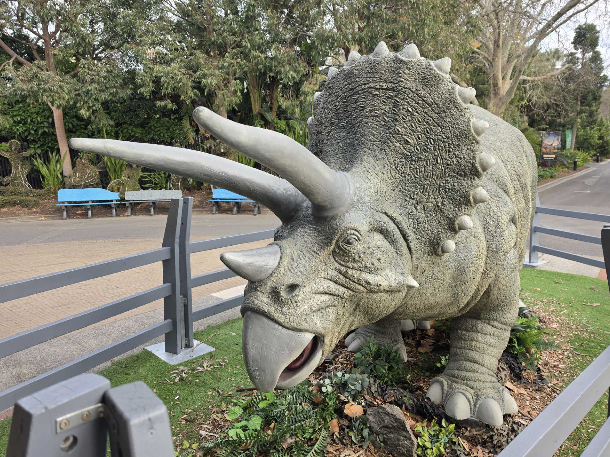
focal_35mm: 24
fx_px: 423
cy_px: 223
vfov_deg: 56.8
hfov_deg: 71.6
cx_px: 314
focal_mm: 6.5
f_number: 1.4
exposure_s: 1/180
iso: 20
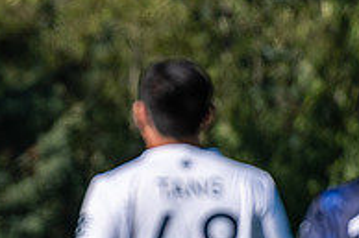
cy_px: 207
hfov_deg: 0.9
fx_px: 22199
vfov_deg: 0.6
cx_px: -202
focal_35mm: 2228
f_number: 4
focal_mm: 400
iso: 100
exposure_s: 1/1000
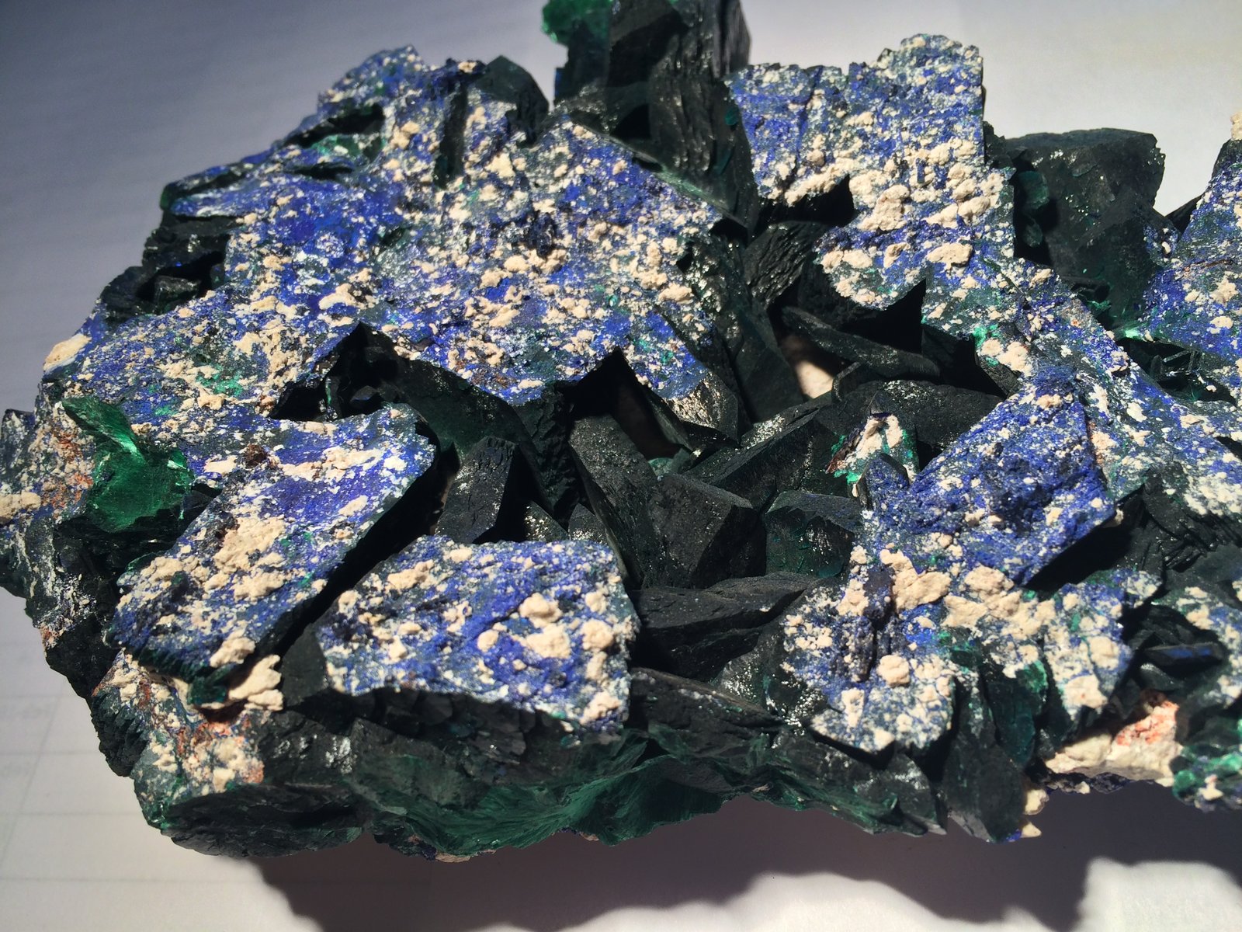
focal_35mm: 29
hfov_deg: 61.7
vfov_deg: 48.2
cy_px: 466
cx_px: 621
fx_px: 1041
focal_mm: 4.15
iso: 50
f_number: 2.2
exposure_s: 1/120
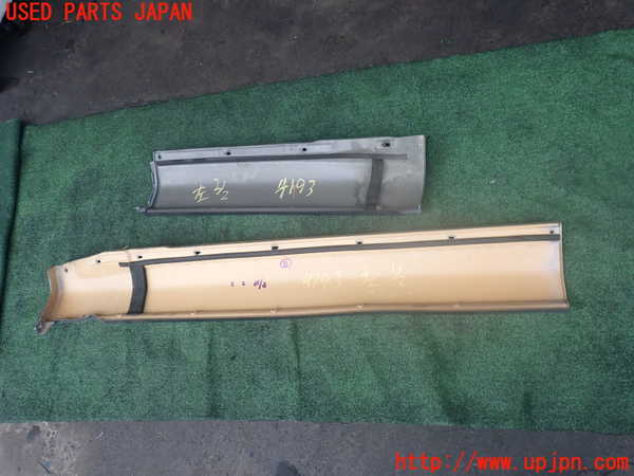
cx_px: 317
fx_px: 549
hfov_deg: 60.0
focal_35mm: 30
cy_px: 238
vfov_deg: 46.8
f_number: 3.2
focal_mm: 5.4
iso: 100
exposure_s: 1/160
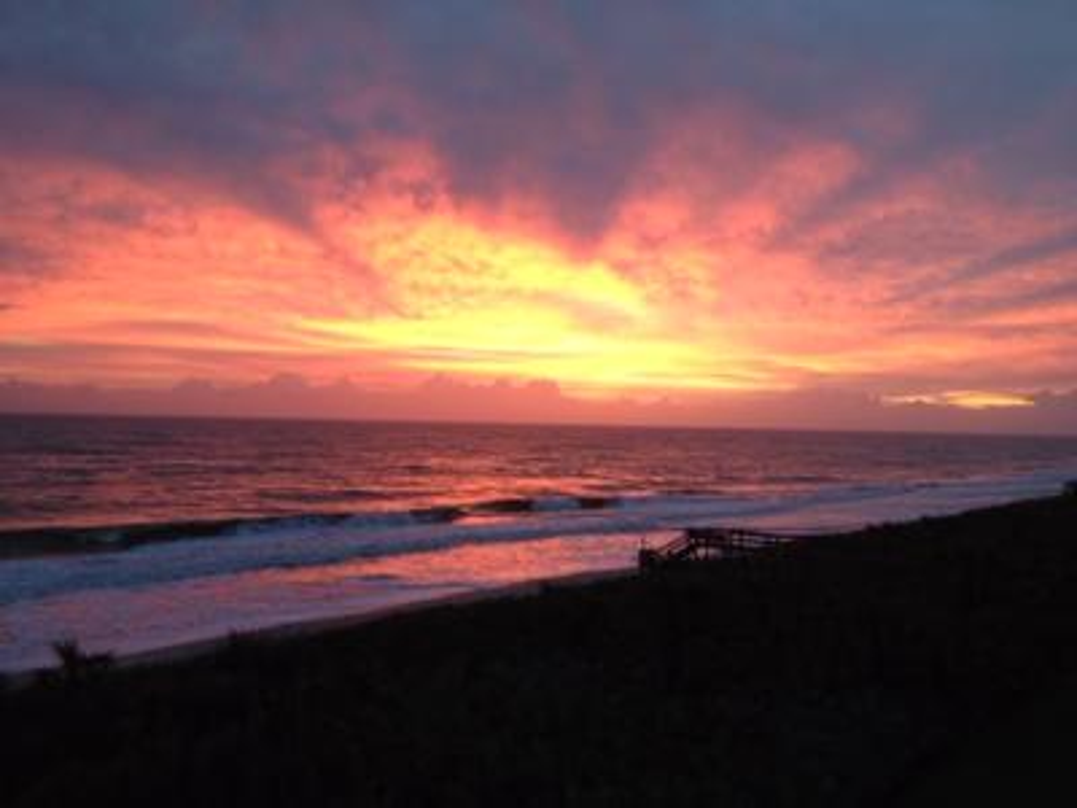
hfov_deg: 52.6
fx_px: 1089
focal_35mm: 35
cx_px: 538
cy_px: 404
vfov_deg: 40.7
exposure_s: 1/20
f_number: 2.4
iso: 80
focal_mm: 4.28
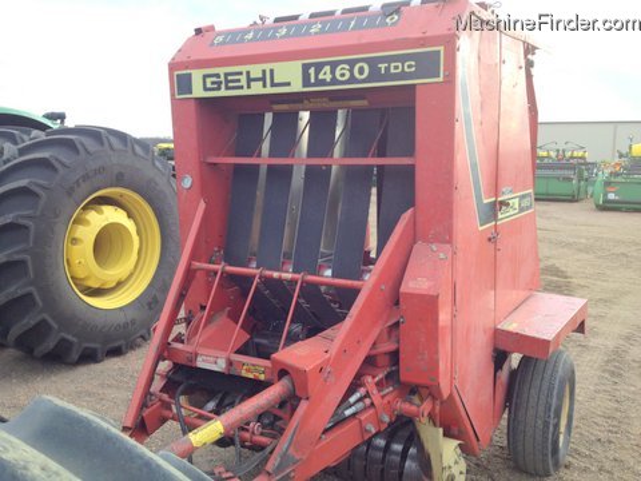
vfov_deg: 40.7
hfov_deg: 52.6
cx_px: 320
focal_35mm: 35
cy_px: 240
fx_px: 648
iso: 64
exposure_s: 1/381
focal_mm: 4.28
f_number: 2.4
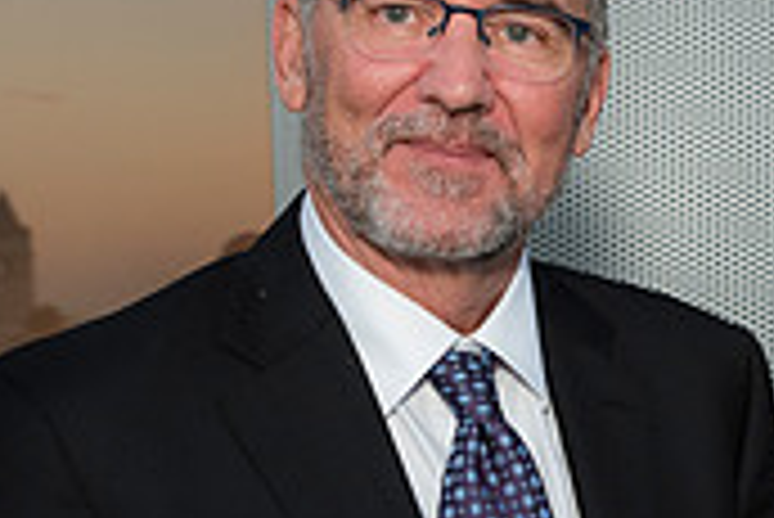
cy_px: 480
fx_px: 2324
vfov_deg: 12.6
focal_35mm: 108
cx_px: 1210
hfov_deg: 16.9
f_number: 5.6
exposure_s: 1/125
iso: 800
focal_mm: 32
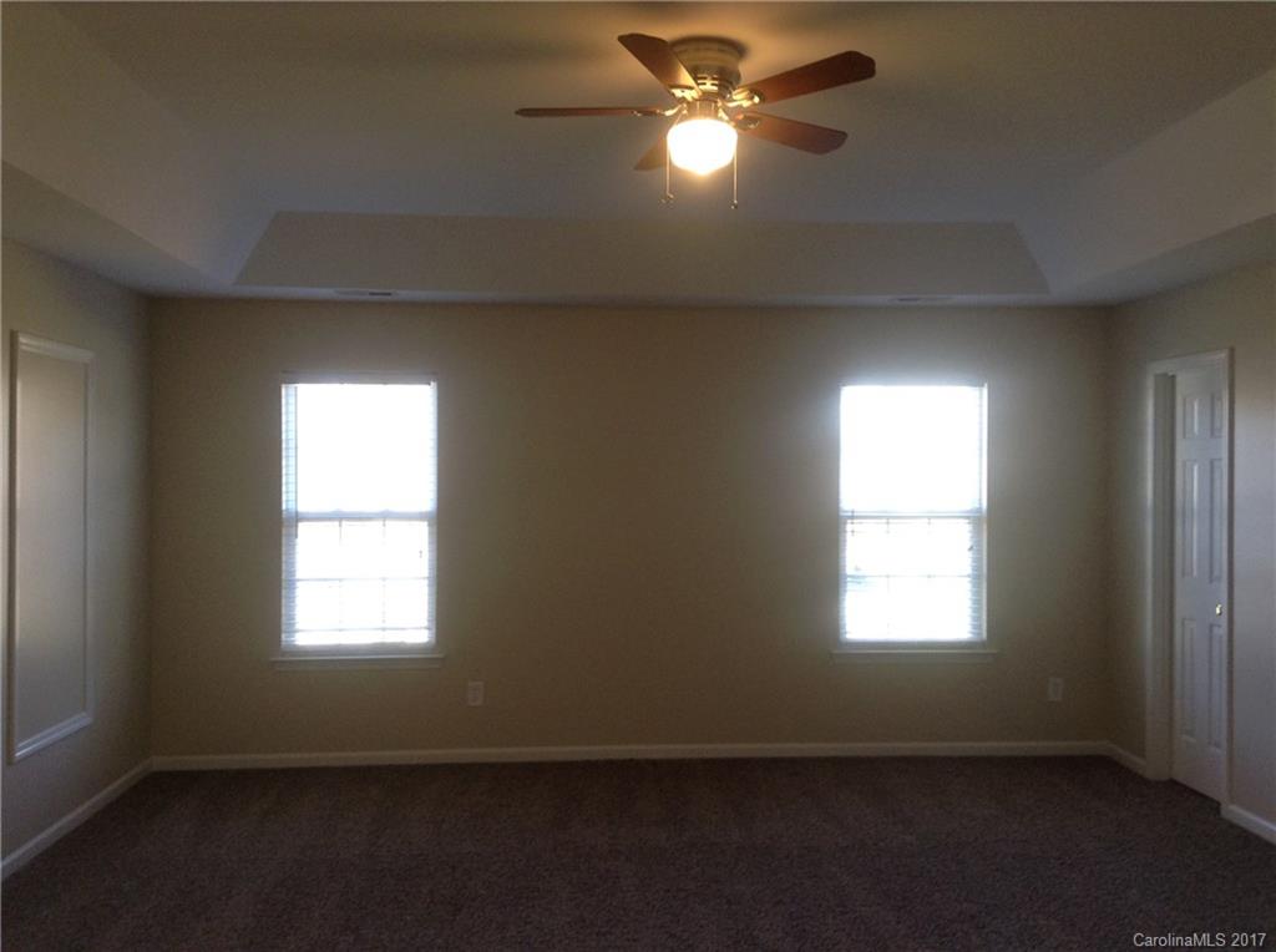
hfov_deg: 55.4
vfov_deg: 42.8
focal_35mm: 33
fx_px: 1214
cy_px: 476
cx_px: 638
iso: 50
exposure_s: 1/25
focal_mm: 3.3
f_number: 2.4
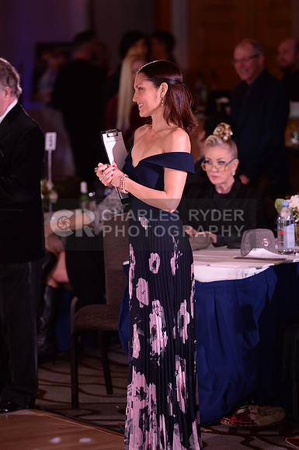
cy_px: 225
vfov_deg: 10.3
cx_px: 150
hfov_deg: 6.8
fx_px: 2499
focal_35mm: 200
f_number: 3.5
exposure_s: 1/250
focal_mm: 200
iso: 2000
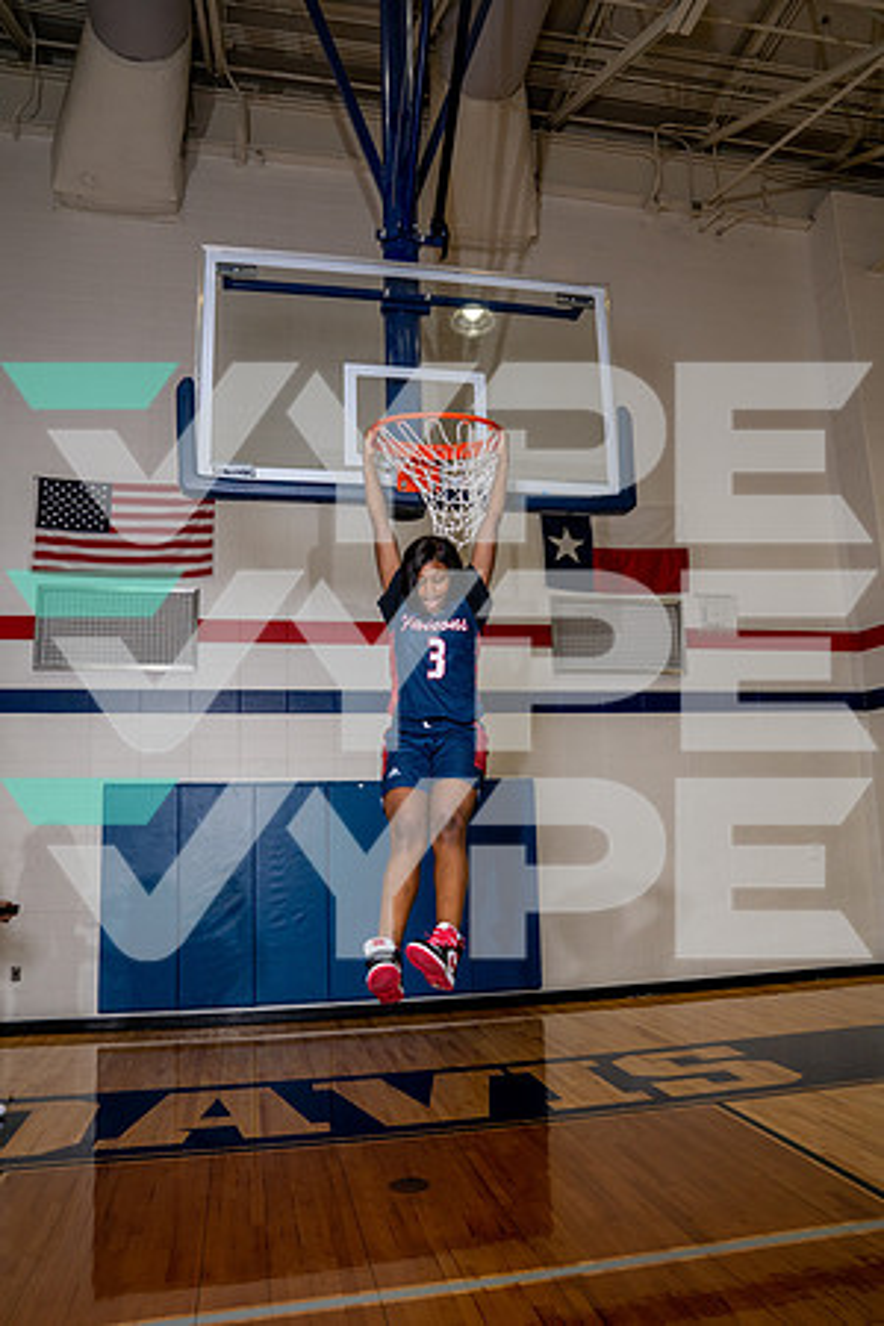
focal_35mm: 24
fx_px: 884
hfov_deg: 53.1
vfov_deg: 73.7
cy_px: 663
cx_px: 442
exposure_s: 1/250
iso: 500
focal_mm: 24
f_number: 9
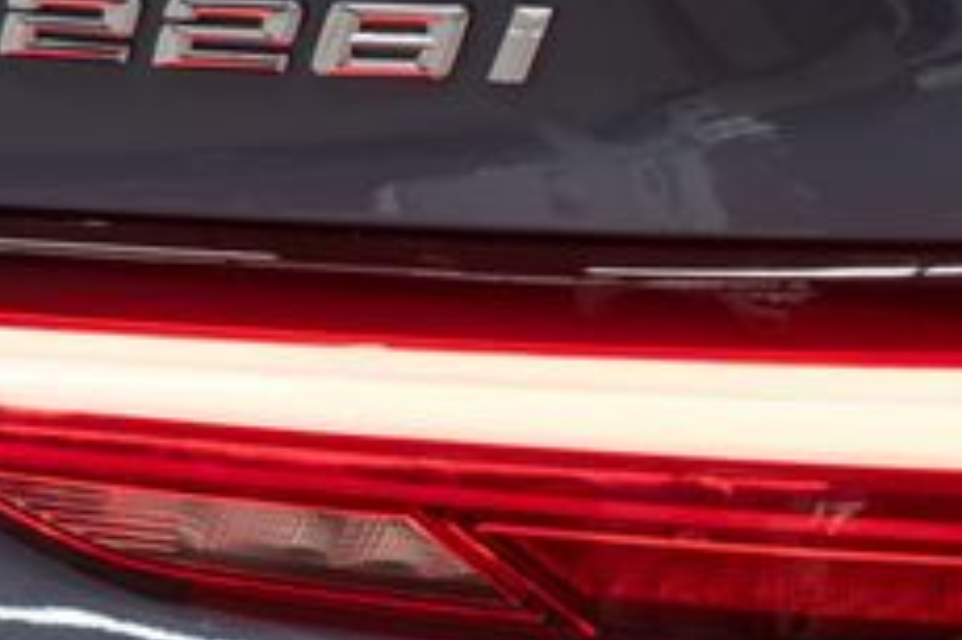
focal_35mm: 117
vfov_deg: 11.7
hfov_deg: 17.3
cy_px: 232
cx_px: 862
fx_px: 3124
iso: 200
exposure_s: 1/50
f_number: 3.2
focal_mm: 28
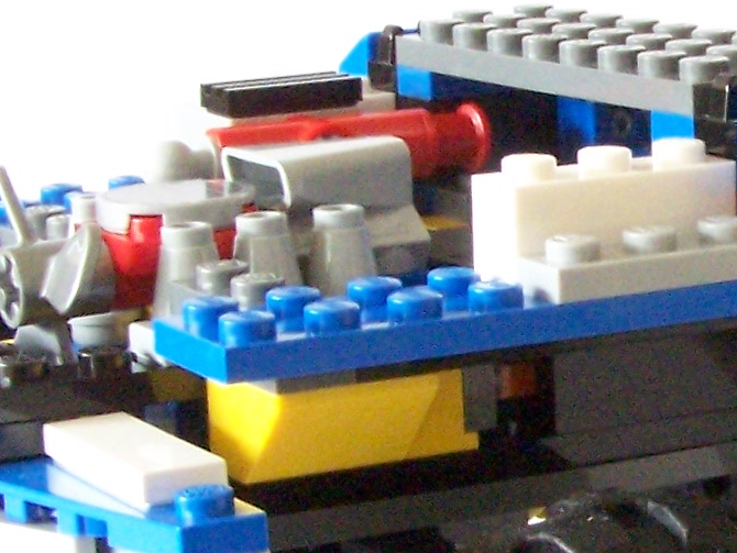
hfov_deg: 13.2
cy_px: 313
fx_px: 3110
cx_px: 878
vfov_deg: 10.2
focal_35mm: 146
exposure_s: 1/10
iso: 400
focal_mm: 6.3
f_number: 6.3
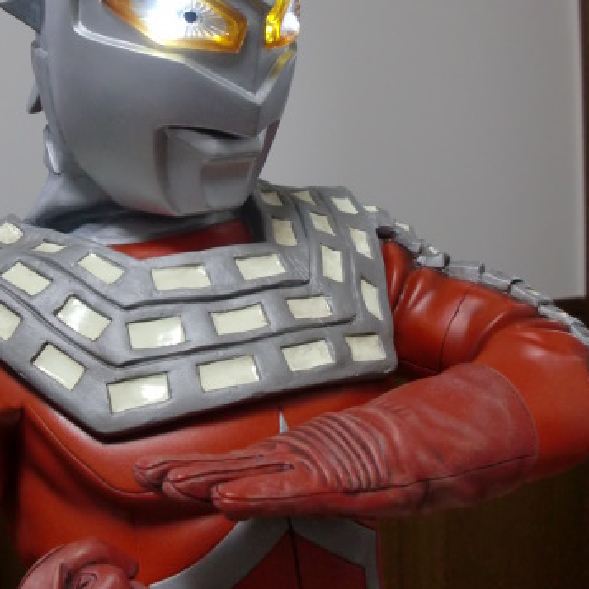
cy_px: 167
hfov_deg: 29.9
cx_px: 201
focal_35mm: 57
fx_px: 1097
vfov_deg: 29.7
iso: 250
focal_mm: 6.3
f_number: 2.8
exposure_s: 1/60
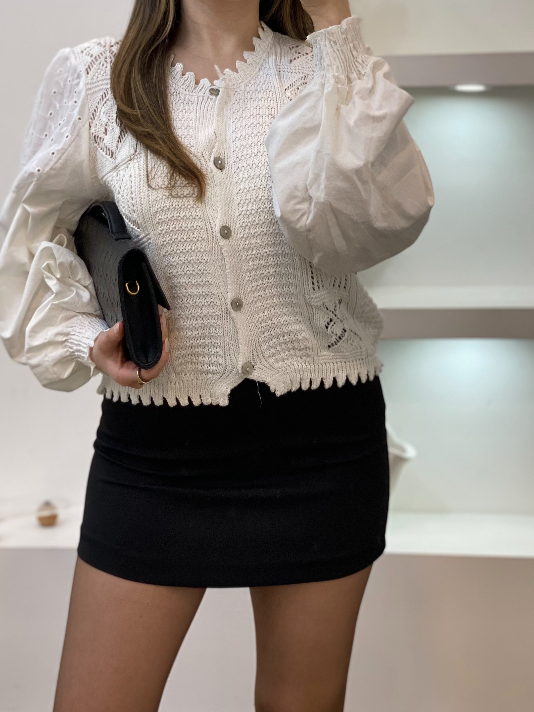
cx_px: 202
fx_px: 1522
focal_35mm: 74
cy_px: 216
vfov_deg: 26.1
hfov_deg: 19.9
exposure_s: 1/100
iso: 80
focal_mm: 6
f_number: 2
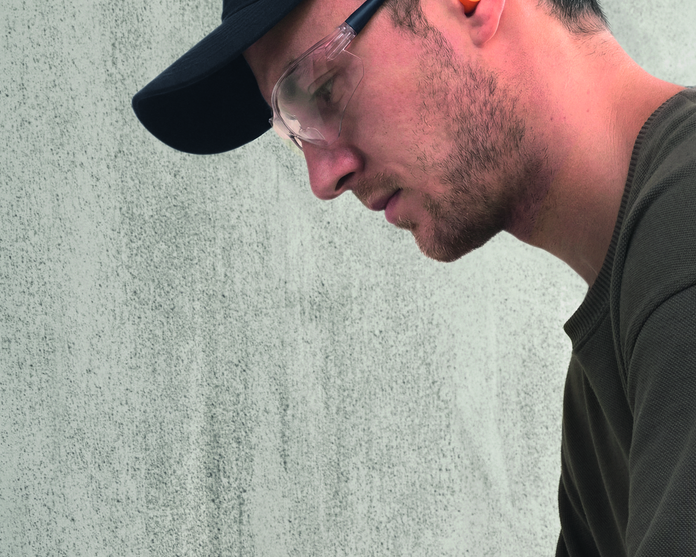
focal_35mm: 181
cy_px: 985
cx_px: 284
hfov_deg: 10.7
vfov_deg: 8.2
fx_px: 3728
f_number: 11
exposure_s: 1/125
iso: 500
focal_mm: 45.7
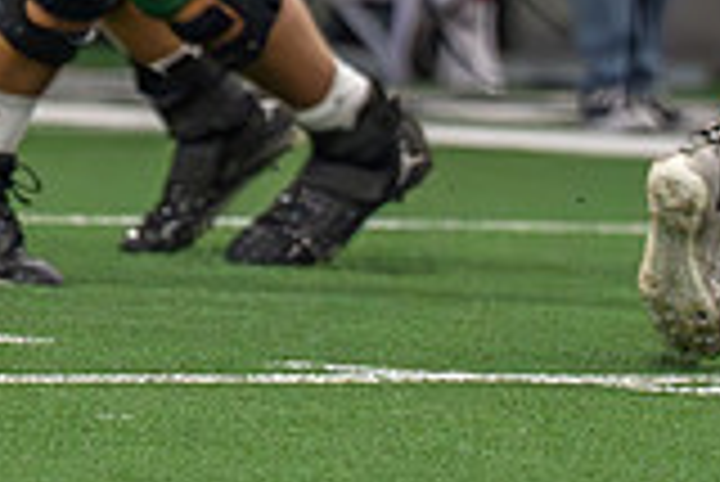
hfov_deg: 1.4
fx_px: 29146
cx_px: -759
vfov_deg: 0.9
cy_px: -415
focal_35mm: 1456
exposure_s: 1/1600
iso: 4000
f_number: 2.8
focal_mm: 156
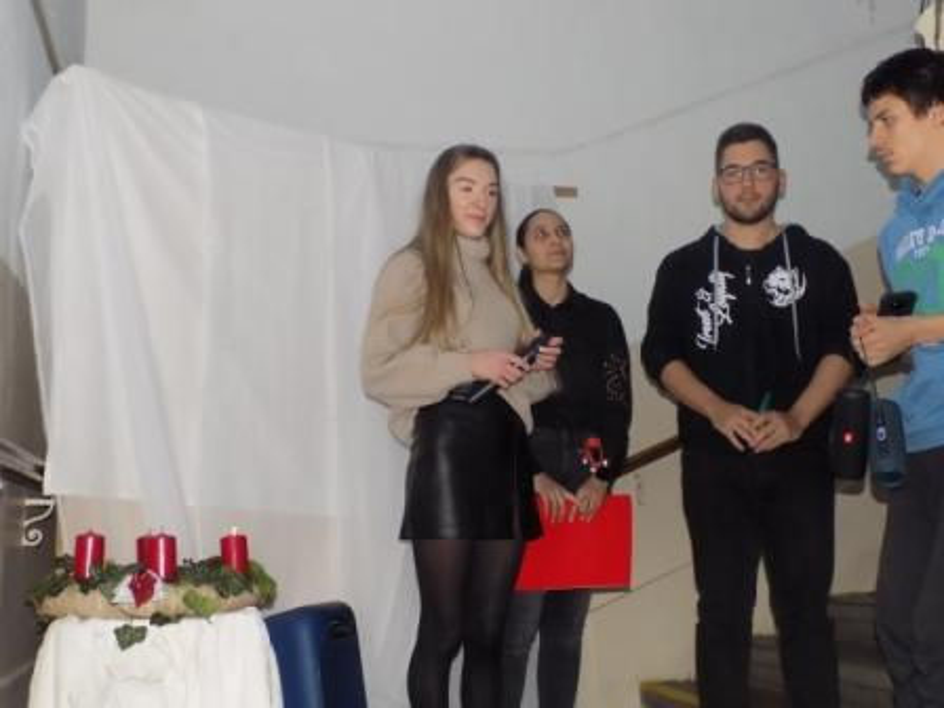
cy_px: 354
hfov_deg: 45.8
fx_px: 1118
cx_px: 472
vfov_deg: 35.1
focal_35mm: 41
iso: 400
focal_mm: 7.3
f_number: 3.6
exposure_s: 1/30
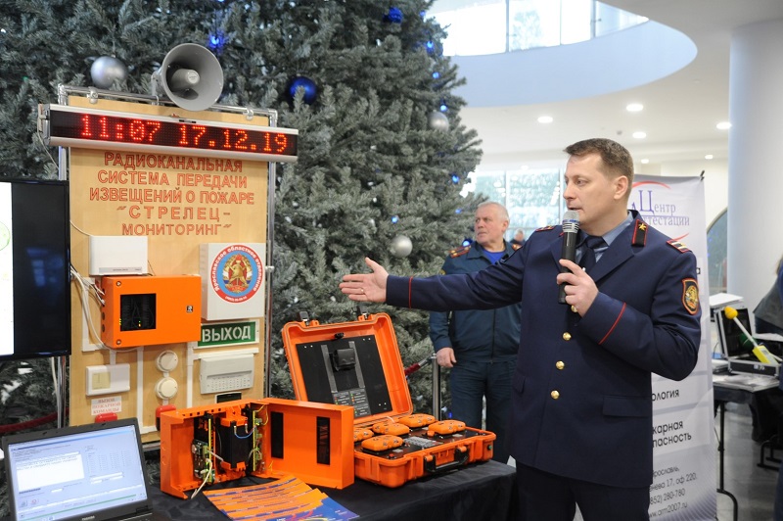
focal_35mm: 38
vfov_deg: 35.0
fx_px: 826
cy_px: 260
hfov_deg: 50.7
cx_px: 392
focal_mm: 38
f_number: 3.2
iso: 2000
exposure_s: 1/60
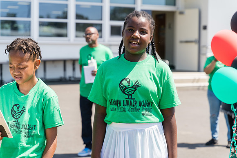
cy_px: 79
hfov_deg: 27.0
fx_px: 494
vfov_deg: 18.2
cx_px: 118
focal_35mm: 75
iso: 100
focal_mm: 75
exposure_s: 1/500
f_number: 4
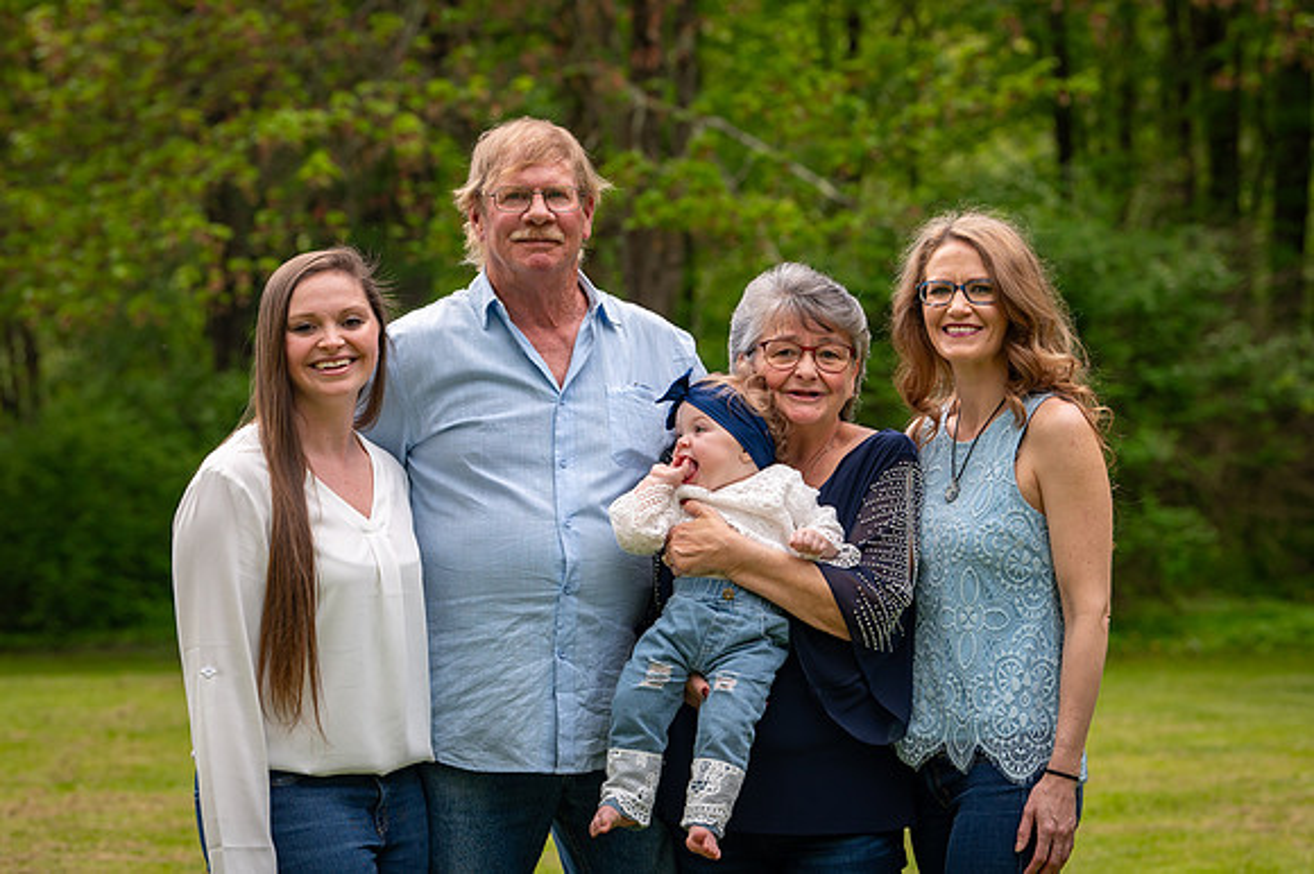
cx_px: 695
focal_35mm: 127
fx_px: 4625
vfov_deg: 10.8
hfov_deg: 16.2
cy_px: 373
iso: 400
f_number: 5
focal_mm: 110
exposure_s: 1/800
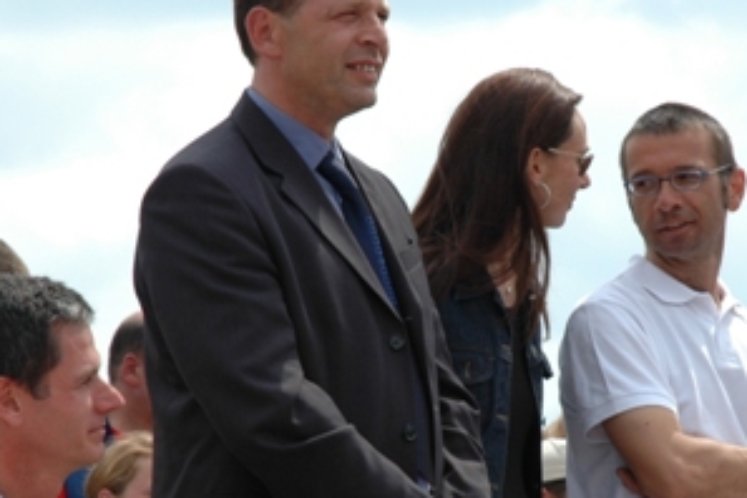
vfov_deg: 6.1
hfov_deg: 9.1
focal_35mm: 226
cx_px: 493
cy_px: 345
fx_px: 4689
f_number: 9
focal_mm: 70
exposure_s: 1/320
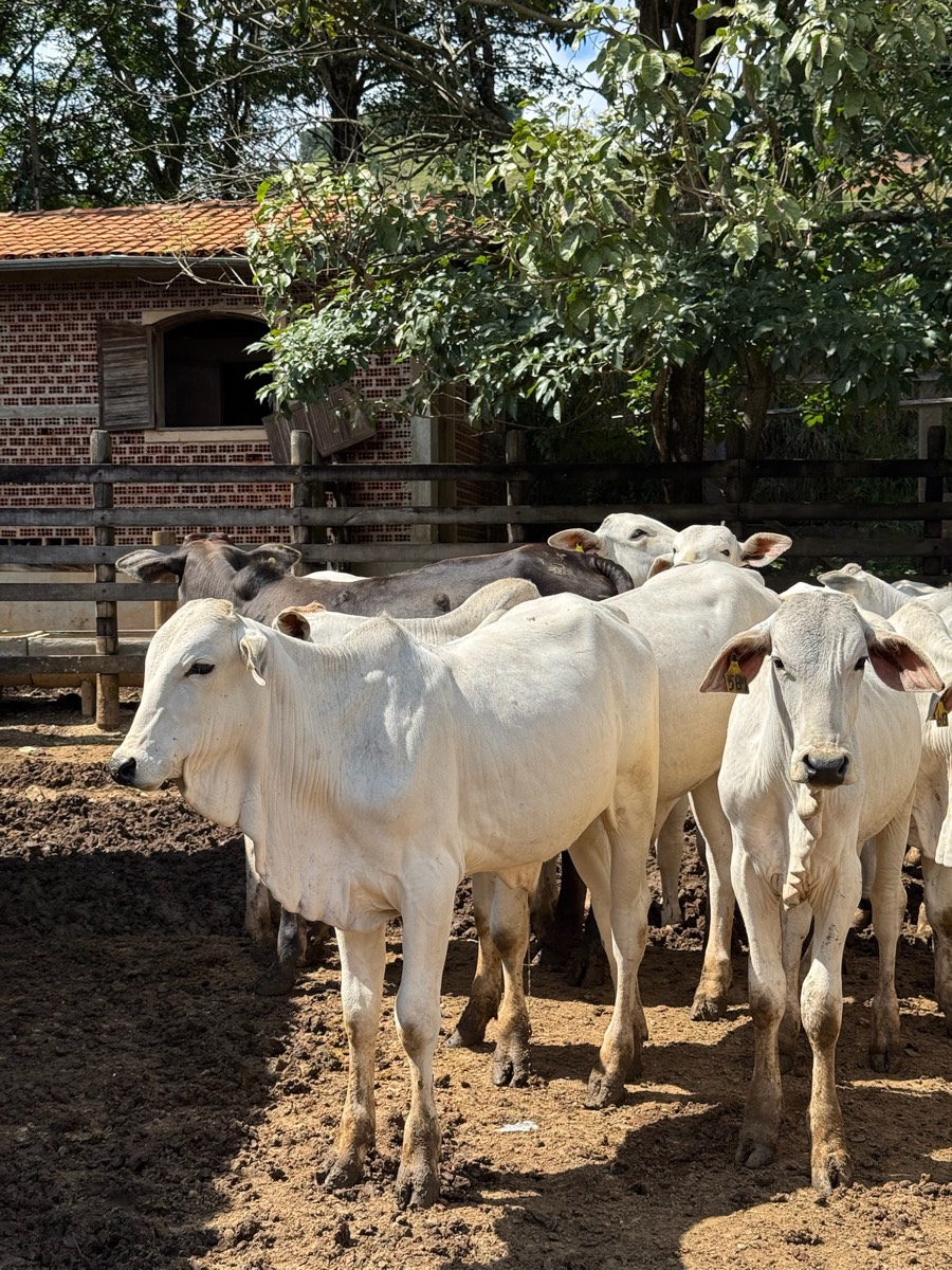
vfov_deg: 39.7
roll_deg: +0.4
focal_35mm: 48
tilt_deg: -1.8
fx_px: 1760
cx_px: 476
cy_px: 635
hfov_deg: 30.3
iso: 64
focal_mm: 6.76
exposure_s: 1/2833
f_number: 1.78
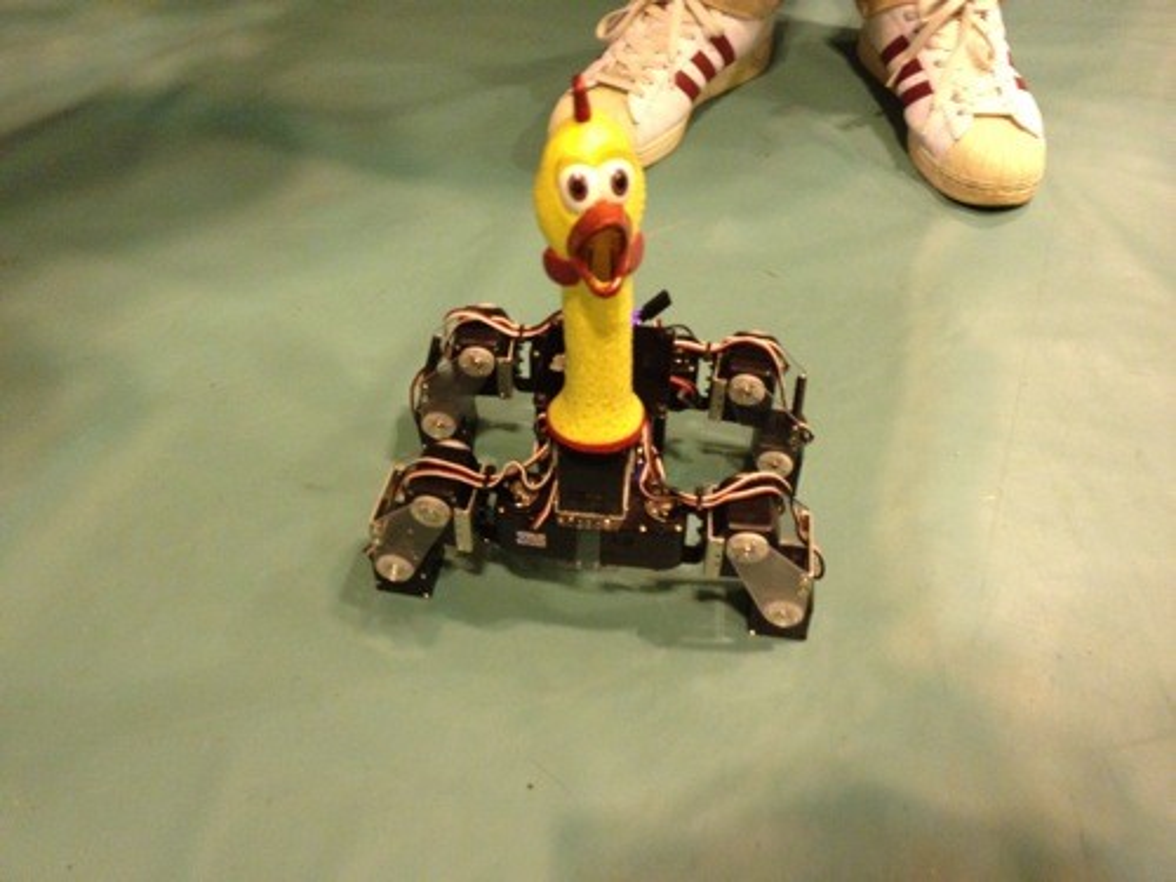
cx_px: 588
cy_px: 441
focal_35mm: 35
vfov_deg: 40.7
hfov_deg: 52.6
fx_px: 1189
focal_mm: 4.28
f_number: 2.4
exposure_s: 1/20
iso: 320
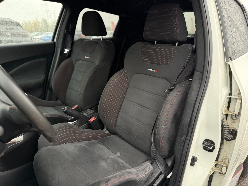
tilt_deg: -18.0
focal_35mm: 24
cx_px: 124
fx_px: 172
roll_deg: +0.3
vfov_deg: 56.8
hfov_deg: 71.6
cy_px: 93
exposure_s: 1/72
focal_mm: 6.76
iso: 200
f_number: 1.78
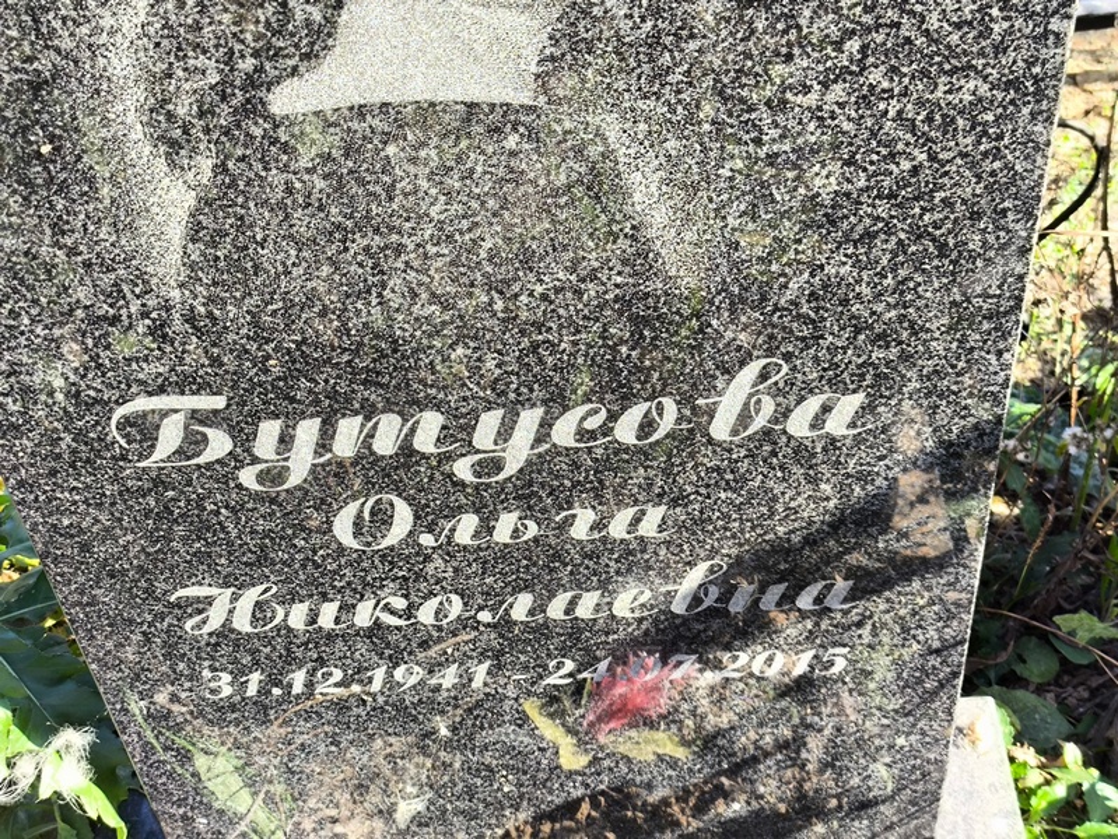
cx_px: 559
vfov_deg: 29.1
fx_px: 1616
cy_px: 420
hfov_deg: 38.2
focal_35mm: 50
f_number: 1.7
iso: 50
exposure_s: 1/145
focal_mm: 4.71
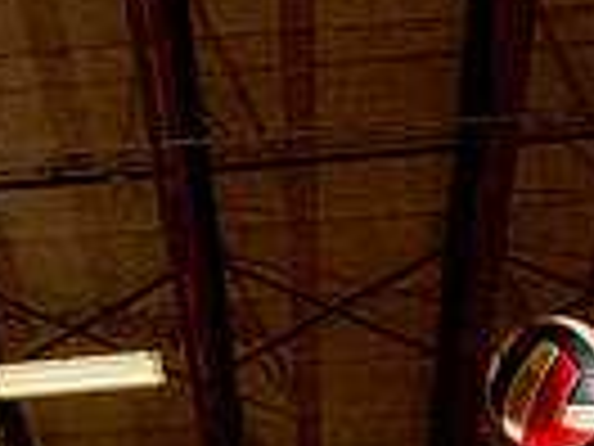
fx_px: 1579
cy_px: 982
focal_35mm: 92
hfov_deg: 21.3
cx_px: 216
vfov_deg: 13.1
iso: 400
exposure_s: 1/250
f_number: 7.1
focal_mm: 28
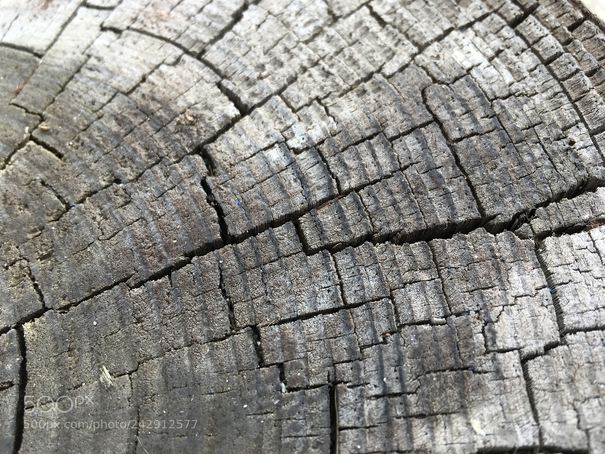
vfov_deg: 48.2
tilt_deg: -61.2
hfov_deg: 61.7
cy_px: 227
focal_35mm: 29
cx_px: 302
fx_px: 507
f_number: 2.2
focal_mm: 4.15
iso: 25
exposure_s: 1/120
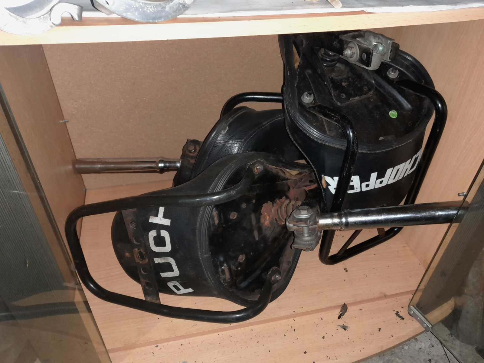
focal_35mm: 26
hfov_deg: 67.3
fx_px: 364
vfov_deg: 53.1
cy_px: 182
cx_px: 242
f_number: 1.8
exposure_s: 1/50
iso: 200
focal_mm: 4
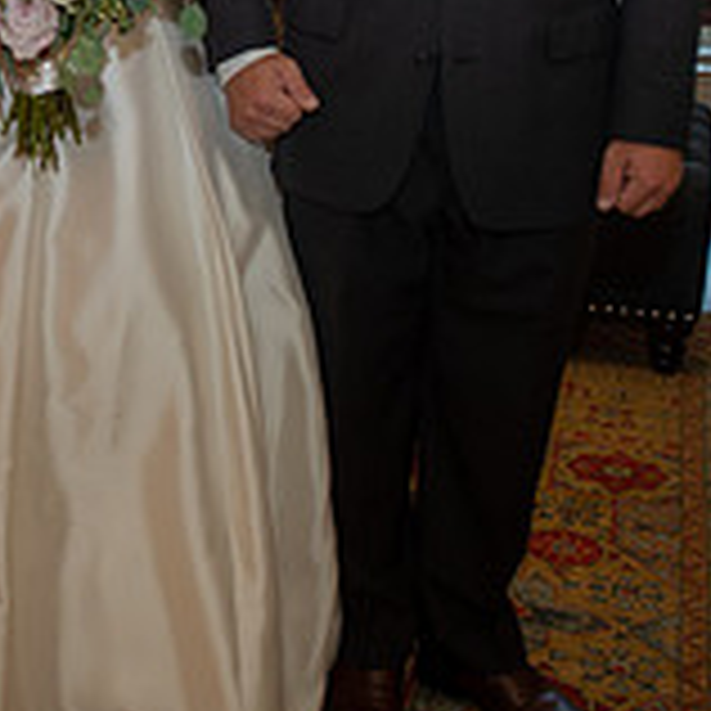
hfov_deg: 22.6
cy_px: 63
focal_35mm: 75
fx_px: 1743
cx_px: 94
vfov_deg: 22.5
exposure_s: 1/60
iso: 320
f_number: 2.8
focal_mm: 24
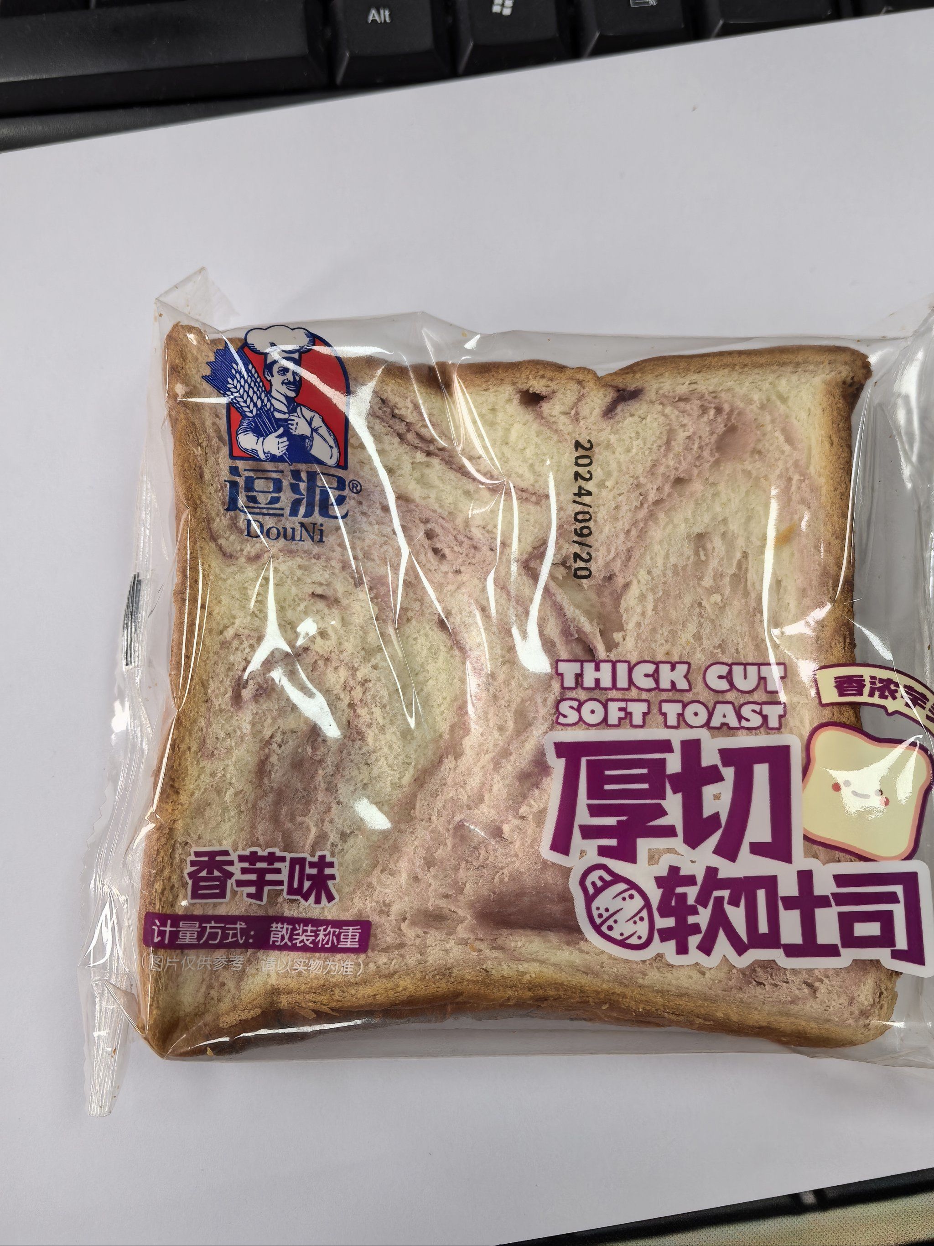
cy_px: 623
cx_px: 467
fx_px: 1079
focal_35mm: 30
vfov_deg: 60.0
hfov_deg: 46.8
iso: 100
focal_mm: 5.75
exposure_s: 1/100
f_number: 2
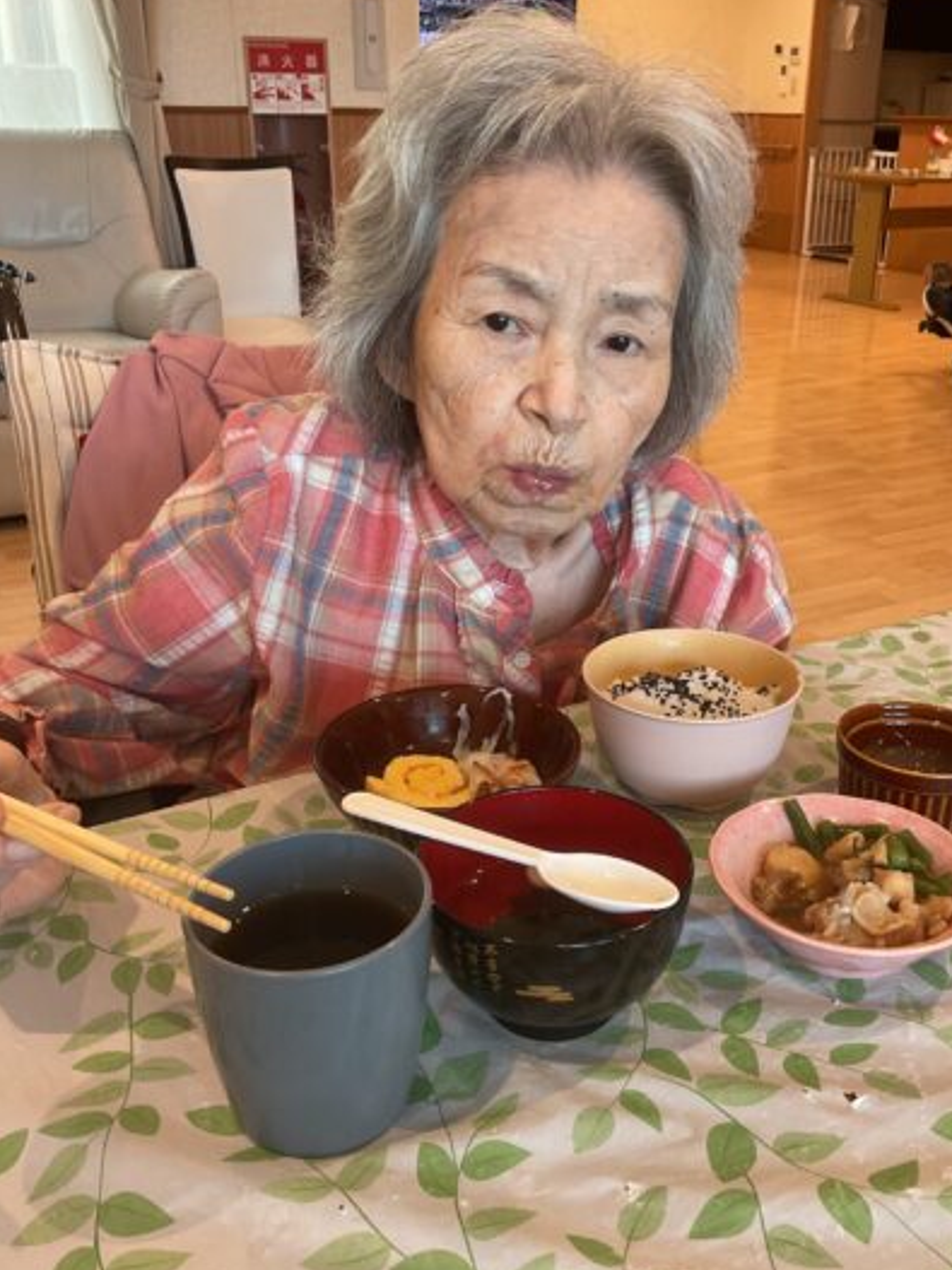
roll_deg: -0.8
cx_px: 537
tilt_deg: -22.1
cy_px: 617
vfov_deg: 55.4
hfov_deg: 42.8
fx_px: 1211
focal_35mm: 33
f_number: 1.8
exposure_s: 1/60
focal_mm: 3
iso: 50
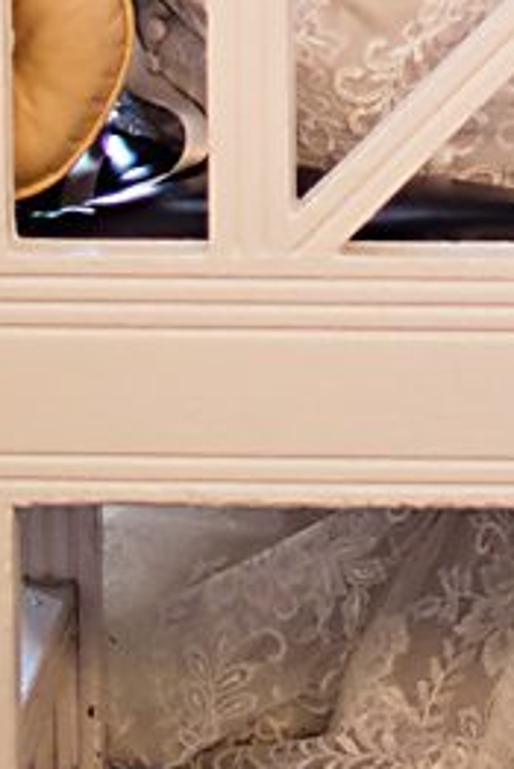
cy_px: -1036
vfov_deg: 7.2
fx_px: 5753
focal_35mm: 269
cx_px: 878
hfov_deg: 5.1
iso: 320
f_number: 1.4
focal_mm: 50
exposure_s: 1/80
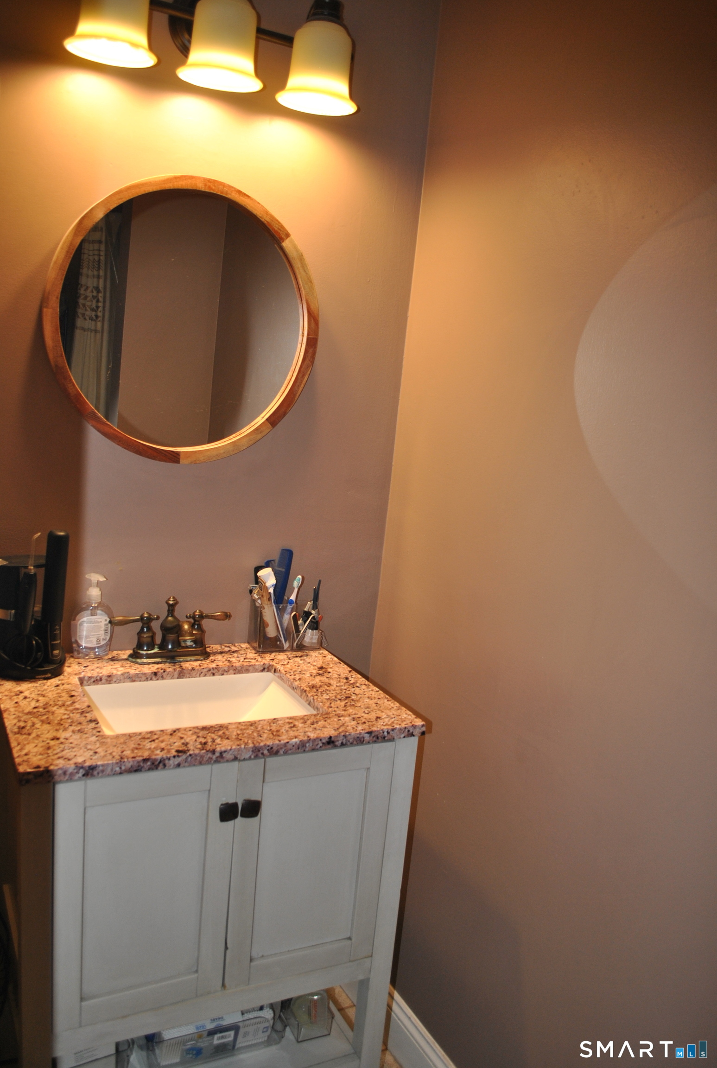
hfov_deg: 48.1
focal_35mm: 27
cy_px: 534
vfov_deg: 67.3
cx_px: 358
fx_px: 803
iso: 200
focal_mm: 18
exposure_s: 1/60
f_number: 3.5
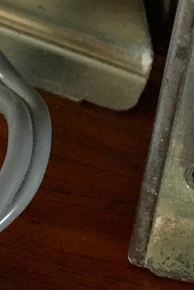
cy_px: -35
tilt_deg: -29.1
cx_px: 315
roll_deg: -14.4
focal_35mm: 107
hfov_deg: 12.1
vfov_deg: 18.3
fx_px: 865
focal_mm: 4.15
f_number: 2.2
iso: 320
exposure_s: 1/17
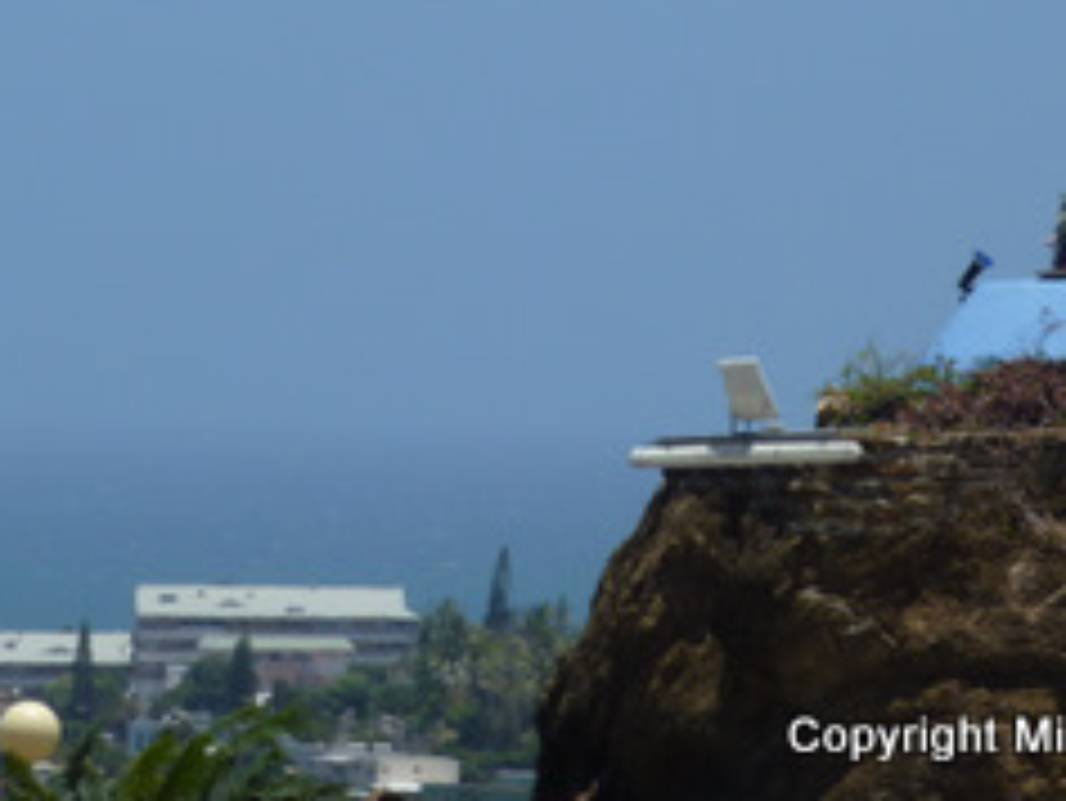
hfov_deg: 3.9
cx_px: 526
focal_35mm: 507
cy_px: 148
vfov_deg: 2.9
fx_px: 15621
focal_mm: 49.2
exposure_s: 1/640
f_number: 5.6
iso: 80
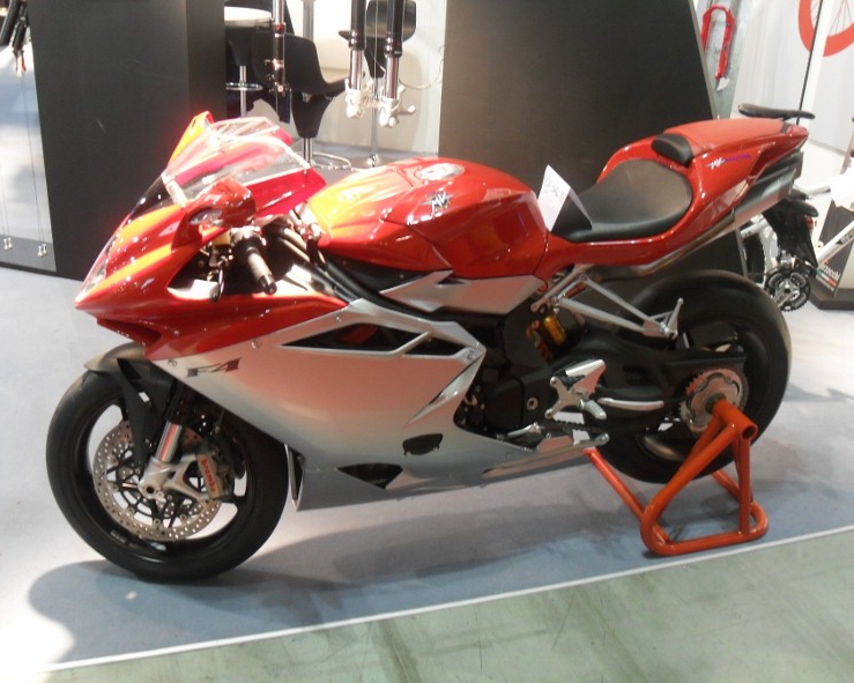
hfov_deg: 49.1
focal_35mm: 37
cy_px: 346
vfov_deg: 40.1
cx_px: 441
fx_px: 935
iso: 200
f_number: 2.8
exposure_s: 1/15
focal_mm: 6.2
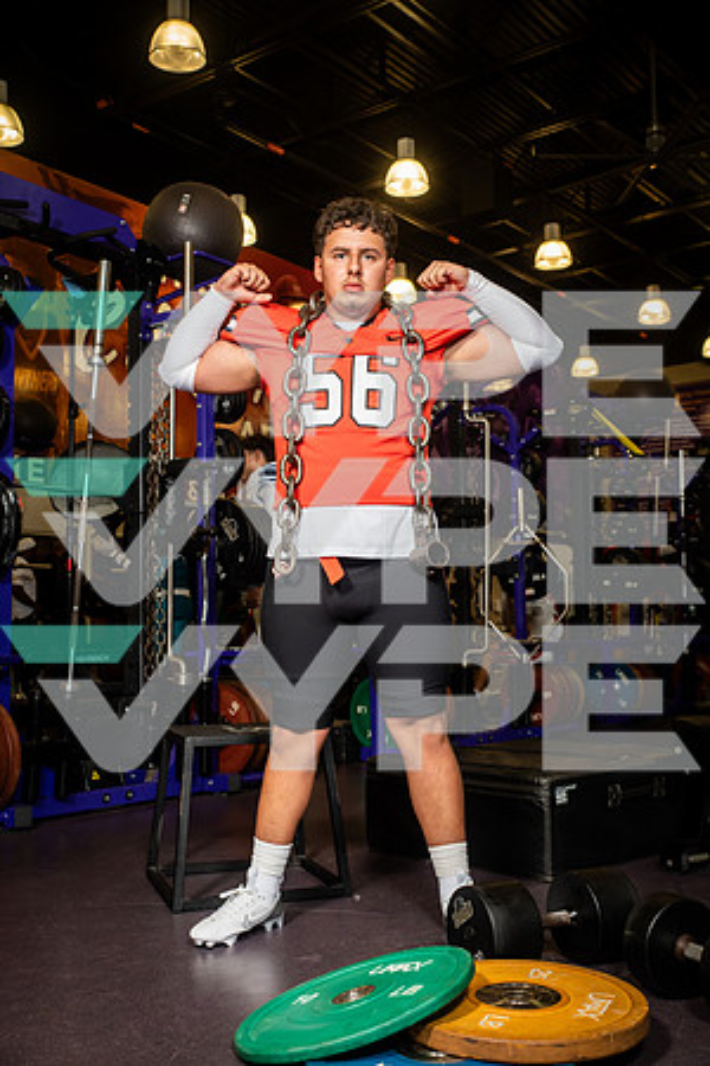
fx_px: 1124
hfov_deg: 35.1
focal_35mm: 38
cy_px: 533
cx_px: 355
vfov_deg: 50.7
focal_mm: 38
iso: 500
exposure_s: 1/250
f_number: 5.6
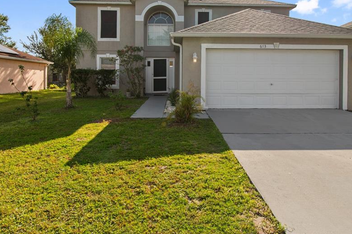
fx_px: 251
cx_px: 184
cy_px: 88
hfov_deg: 70.1
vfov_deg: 49.6
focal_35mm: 26
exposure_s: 1/30
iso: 100
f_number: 10
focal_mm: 13
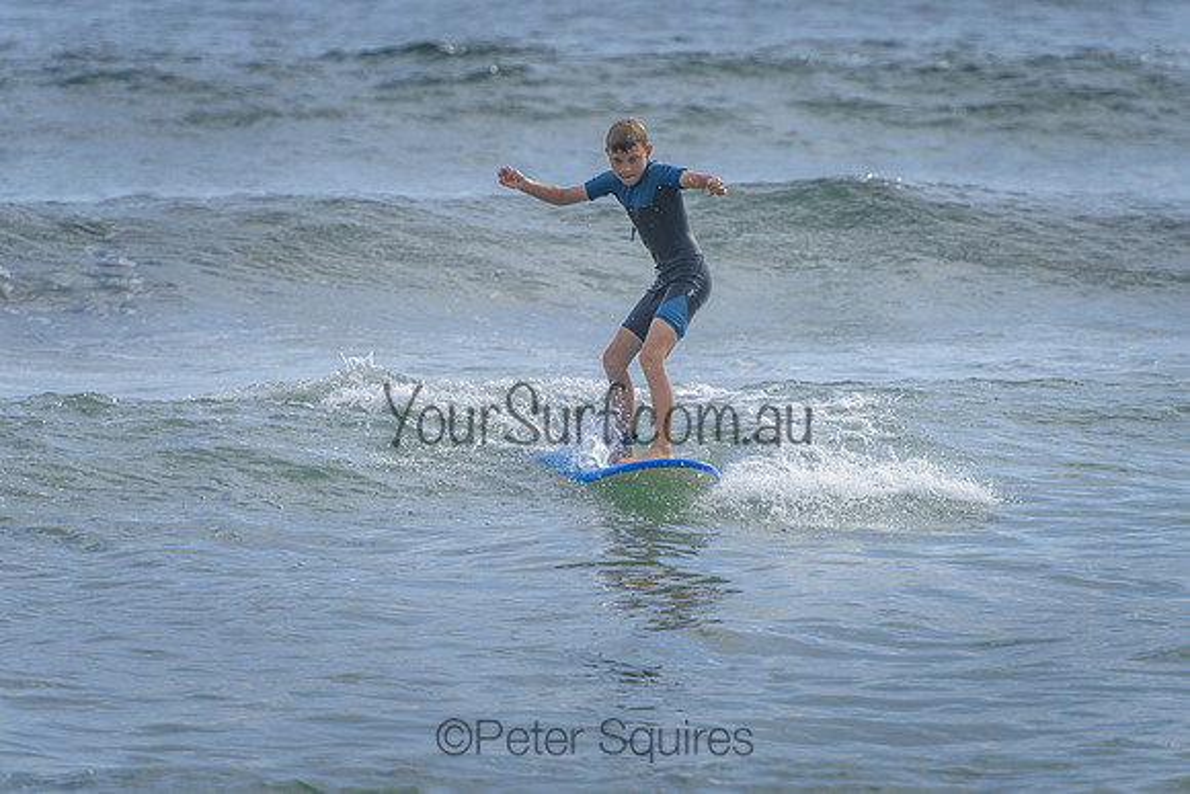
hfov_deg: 4.2
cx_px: 678
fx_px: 16211
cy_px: 345
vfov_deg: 2.8
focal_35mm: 490
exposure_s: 1/1600
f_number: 5.6
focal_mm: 400
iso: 140
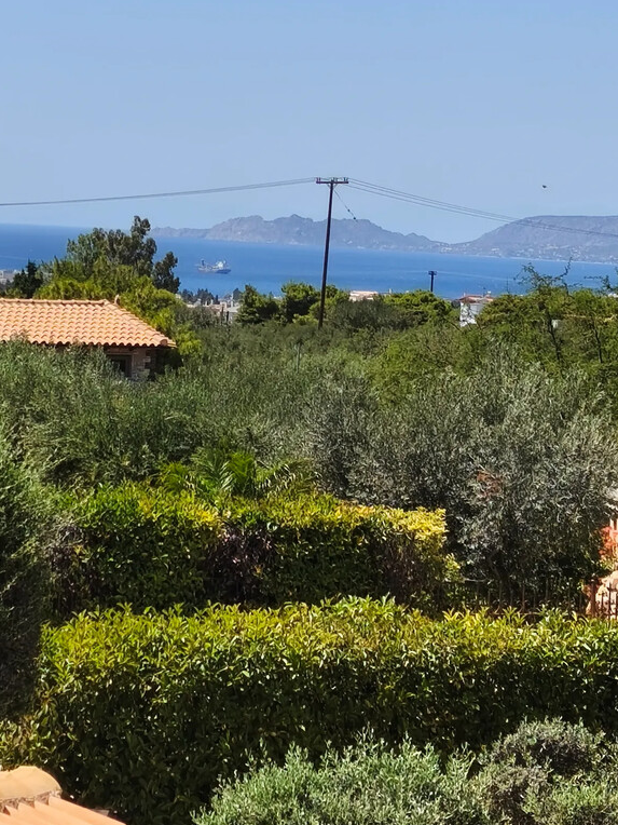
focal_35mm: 114
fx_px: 2714
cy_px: 332
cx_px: 310
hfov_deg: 13.0
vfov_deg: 17.3
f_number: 1.65
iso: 50
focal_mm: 6.18
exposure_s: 1/1024
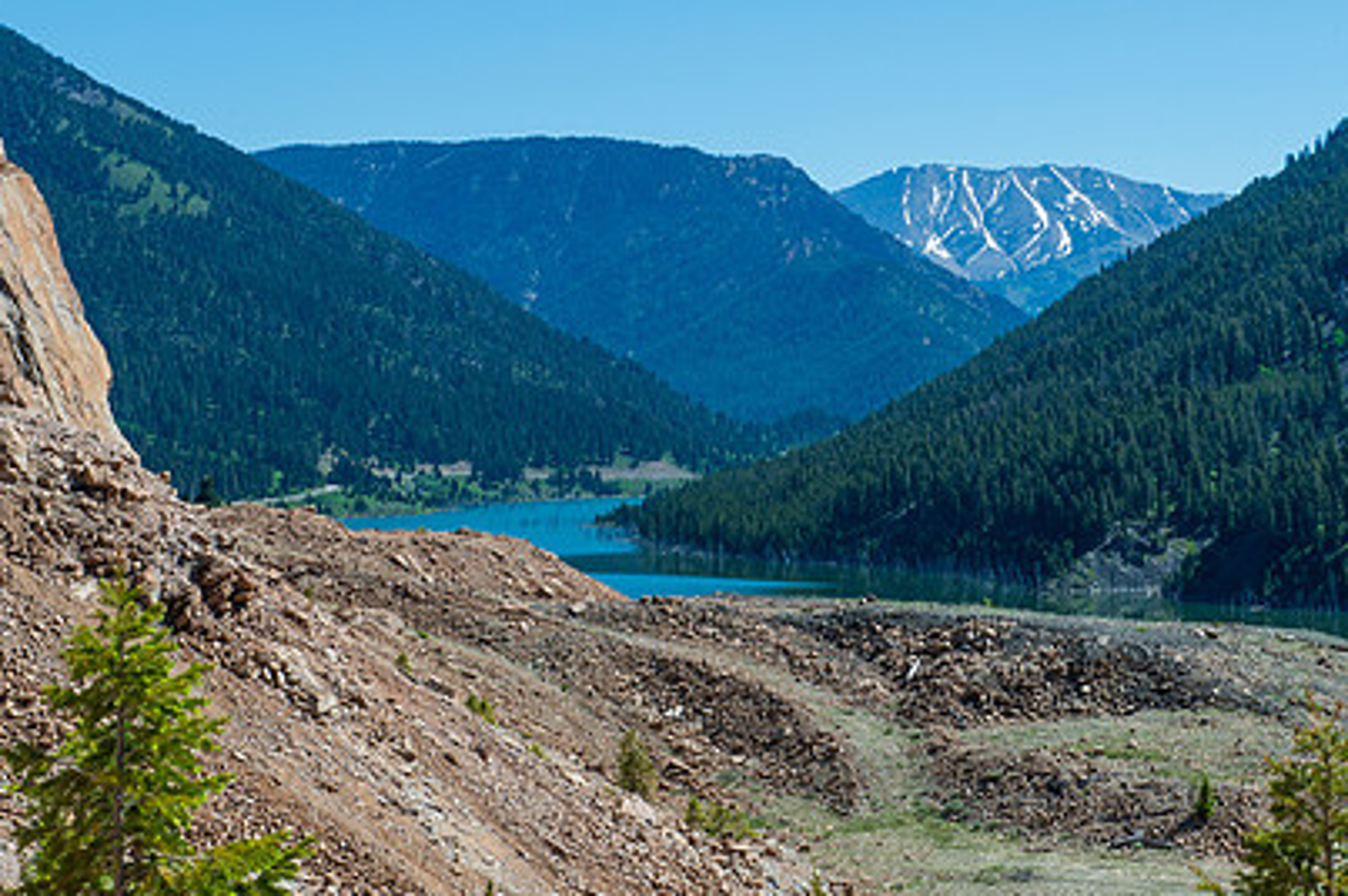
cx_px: 772
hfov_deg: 19.5
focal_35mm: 105
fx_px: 3928
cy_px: 381
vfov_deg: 13.0
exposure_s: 1/320
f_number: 13
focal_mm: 62
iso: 220
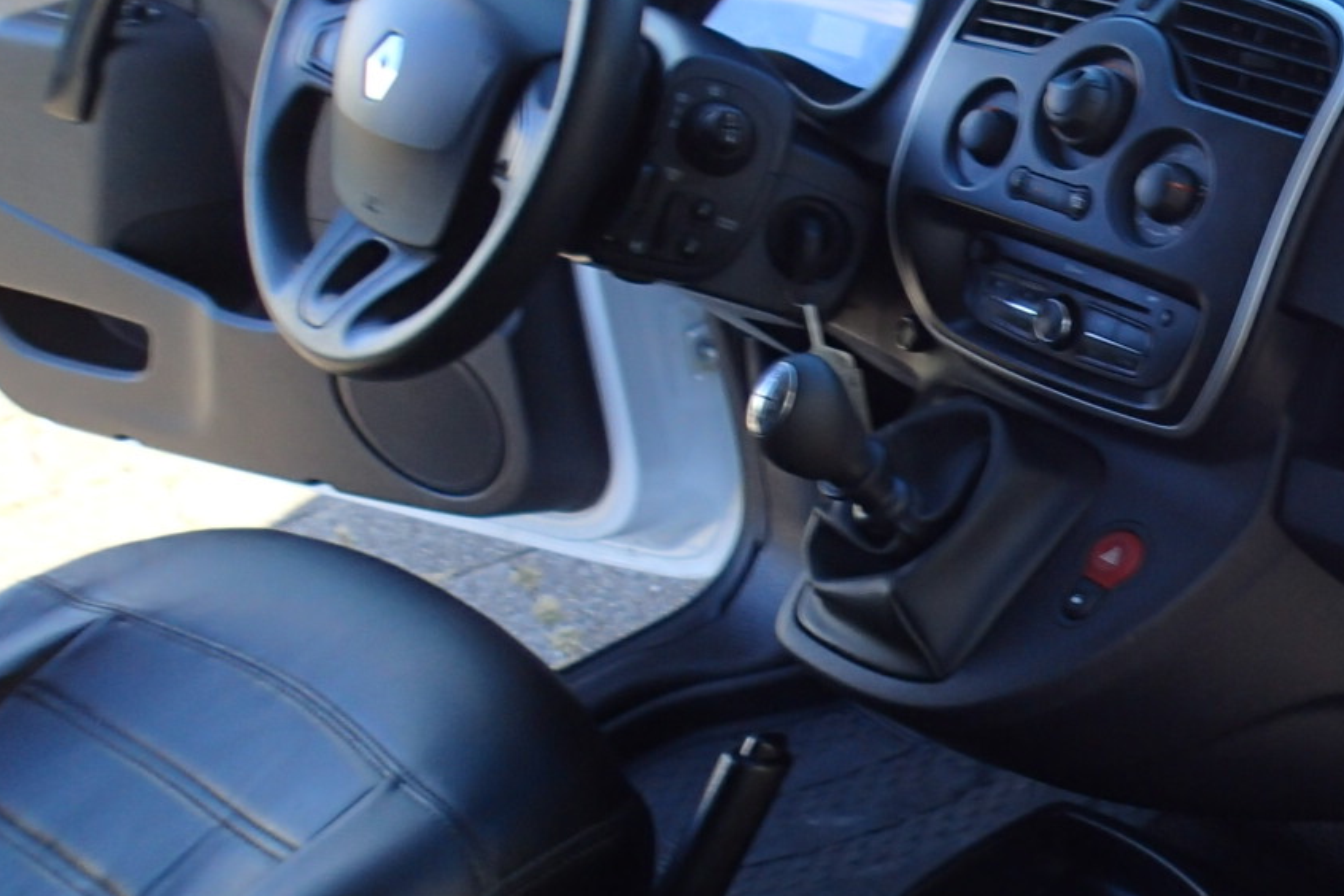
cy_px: 408
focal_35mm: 59
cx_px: 1406
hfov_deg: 30.9
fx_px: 2202
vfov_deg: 23.0
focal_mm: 4.5
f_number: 5.6
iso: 100
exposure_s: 1/30
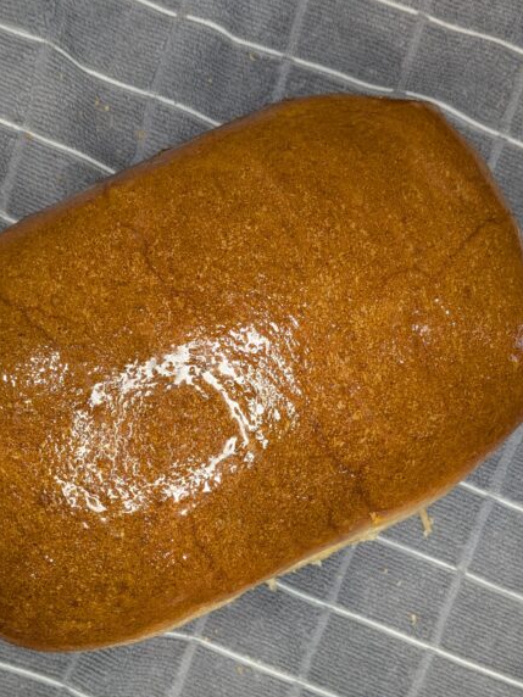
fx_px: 866
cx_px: 232
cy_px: 423
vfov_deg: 43.6
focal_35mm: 43
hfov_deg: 33.6
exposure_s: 1/30
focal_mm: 4.53
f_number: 1.7
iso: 32
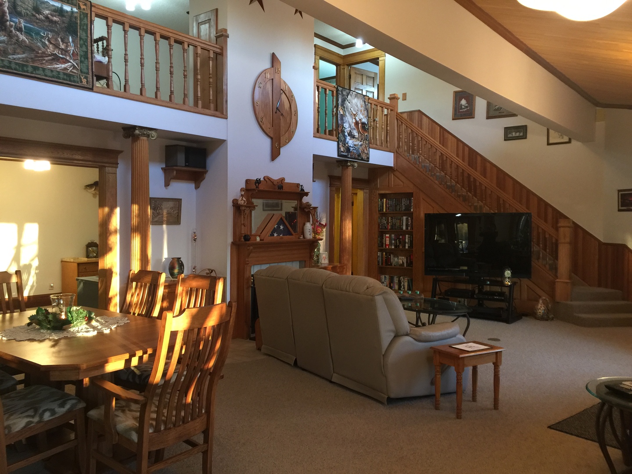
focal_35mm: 29
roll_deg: -0.5
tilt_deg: -1.4
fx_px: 529
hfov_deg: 61.7
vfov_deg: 48.2
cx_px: 316
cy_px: 237
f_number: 2.2
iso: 80
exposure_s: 1/15
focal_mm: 4.15
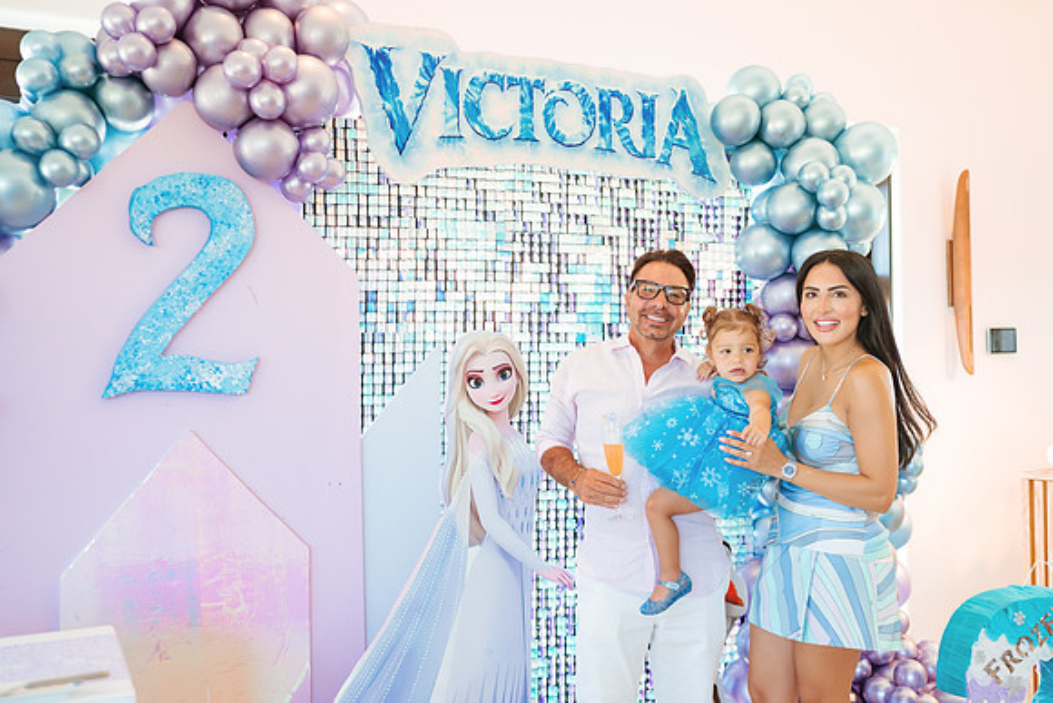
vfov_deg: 37.9
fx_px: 1024
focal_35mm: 35
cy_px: 352
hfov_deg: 54.4
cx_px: 526
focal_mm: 35
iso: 1600
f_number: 2.2
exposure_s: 1/400
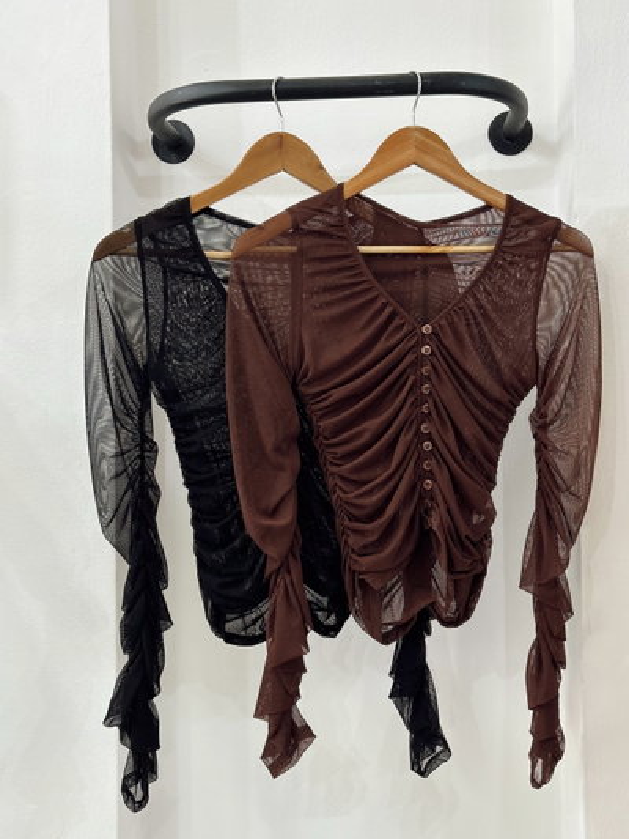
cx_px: 314
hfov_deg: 53.1
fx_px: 630
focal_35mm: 26
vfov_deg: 67.3
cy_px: 420
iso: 80
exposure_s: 1/100
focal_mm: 5.7
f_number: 1.5
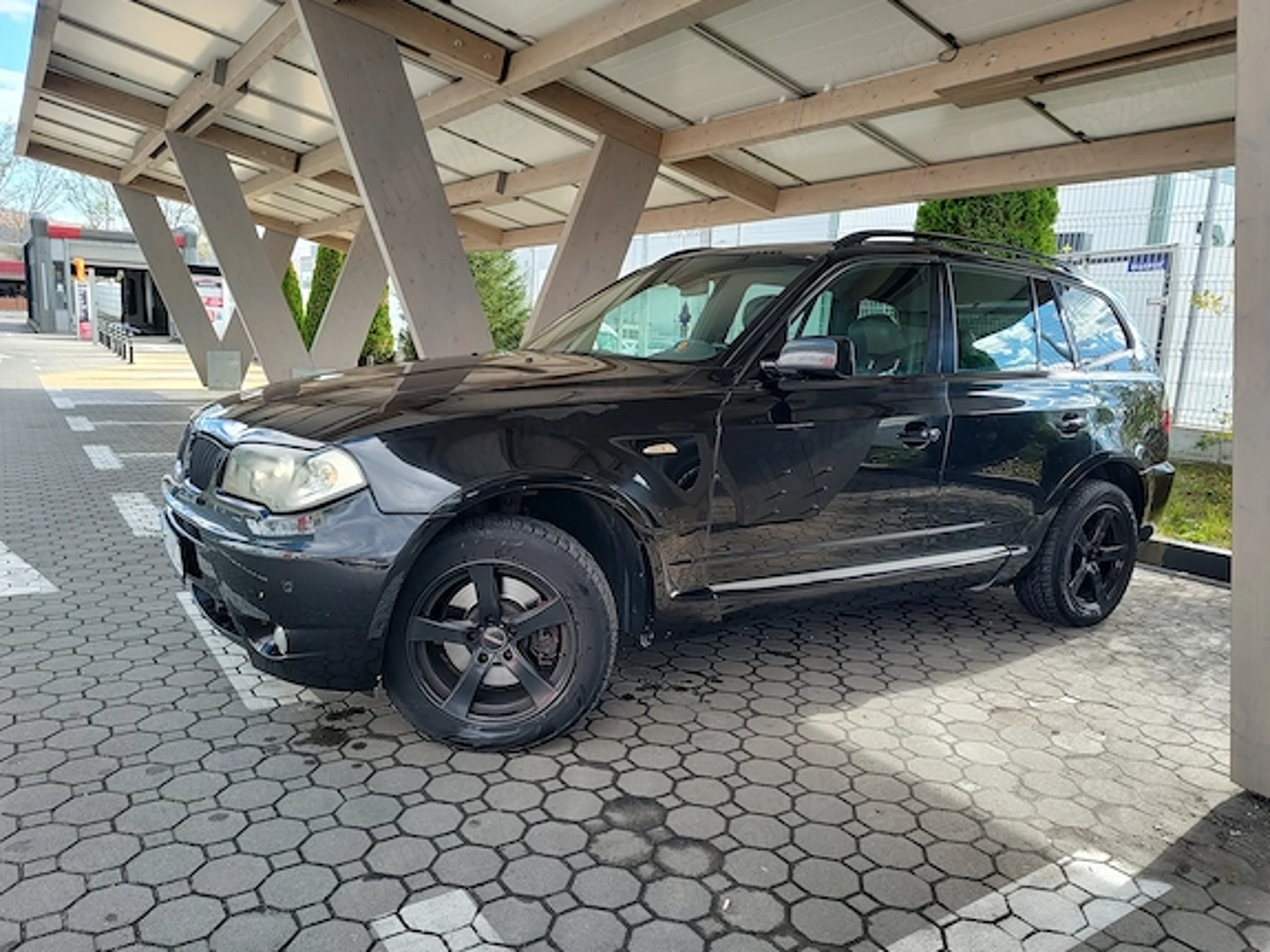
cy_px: 493
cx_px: 641
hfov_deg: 71.6
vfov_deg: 56.8
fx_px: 880
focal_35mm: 24
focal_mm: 5.56
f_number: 1.8
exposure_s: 1/306
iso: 100
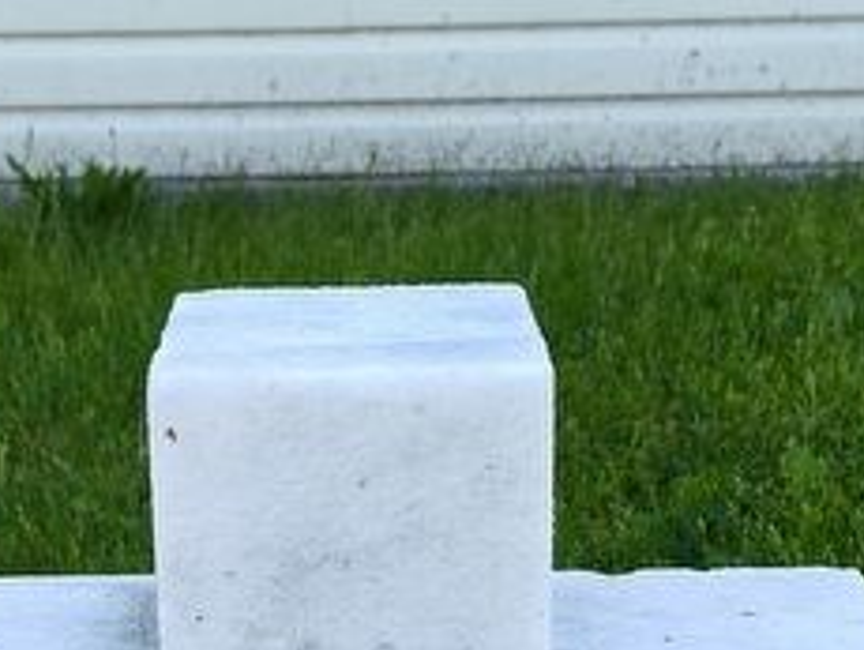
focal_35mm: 80
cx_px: 304
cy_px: 973
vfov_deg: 16.8
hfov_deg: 24.3
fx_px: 1999
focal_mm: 5.56
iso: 102
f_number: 1.8
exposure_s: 1/200
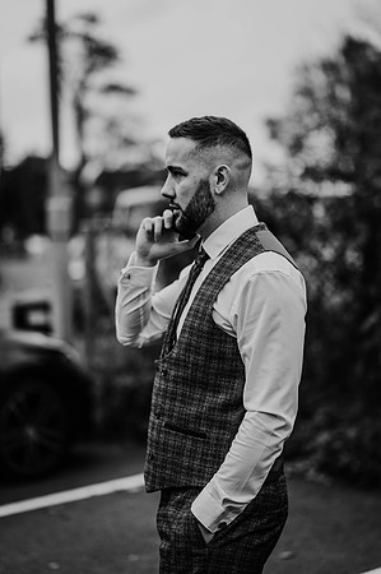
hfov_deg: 16.0
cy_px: 287
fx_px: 1352
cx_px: 190
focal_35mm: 85
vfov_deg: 23.9
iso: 100
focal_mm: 85
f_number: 1.8
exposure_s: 1/640
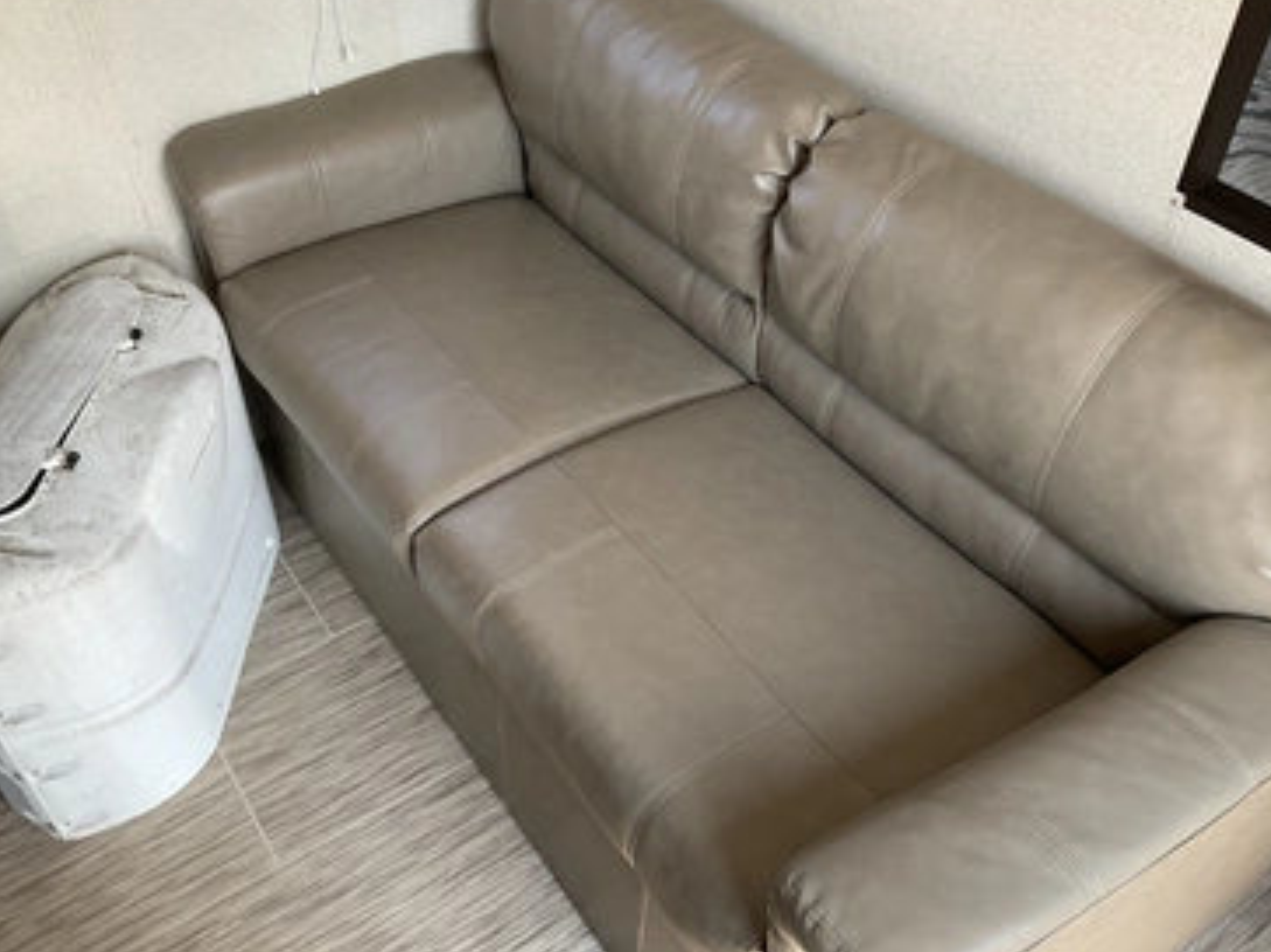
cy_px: 500
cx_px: 609
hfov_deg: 56.8
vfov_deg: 44.1
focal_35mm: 32
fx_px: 1175
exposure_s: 1/122
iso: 32
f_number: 1.8
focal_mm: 3
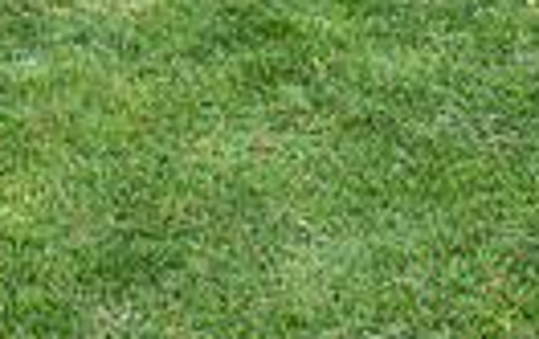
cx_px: 215
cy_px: -678
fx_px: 2281
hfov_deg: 13.5
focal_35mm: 155
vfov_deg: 7.5
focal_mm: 24
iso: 400
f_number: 6.3
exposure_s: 1/200
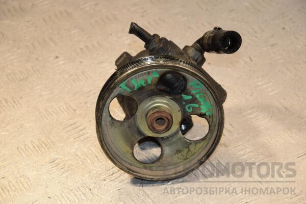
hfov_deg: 19.5
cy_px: 102
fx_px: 892
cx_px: 153
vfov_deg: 13.0
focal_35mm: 105
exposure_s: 1/200
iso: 800
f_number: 6.3
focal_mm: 70
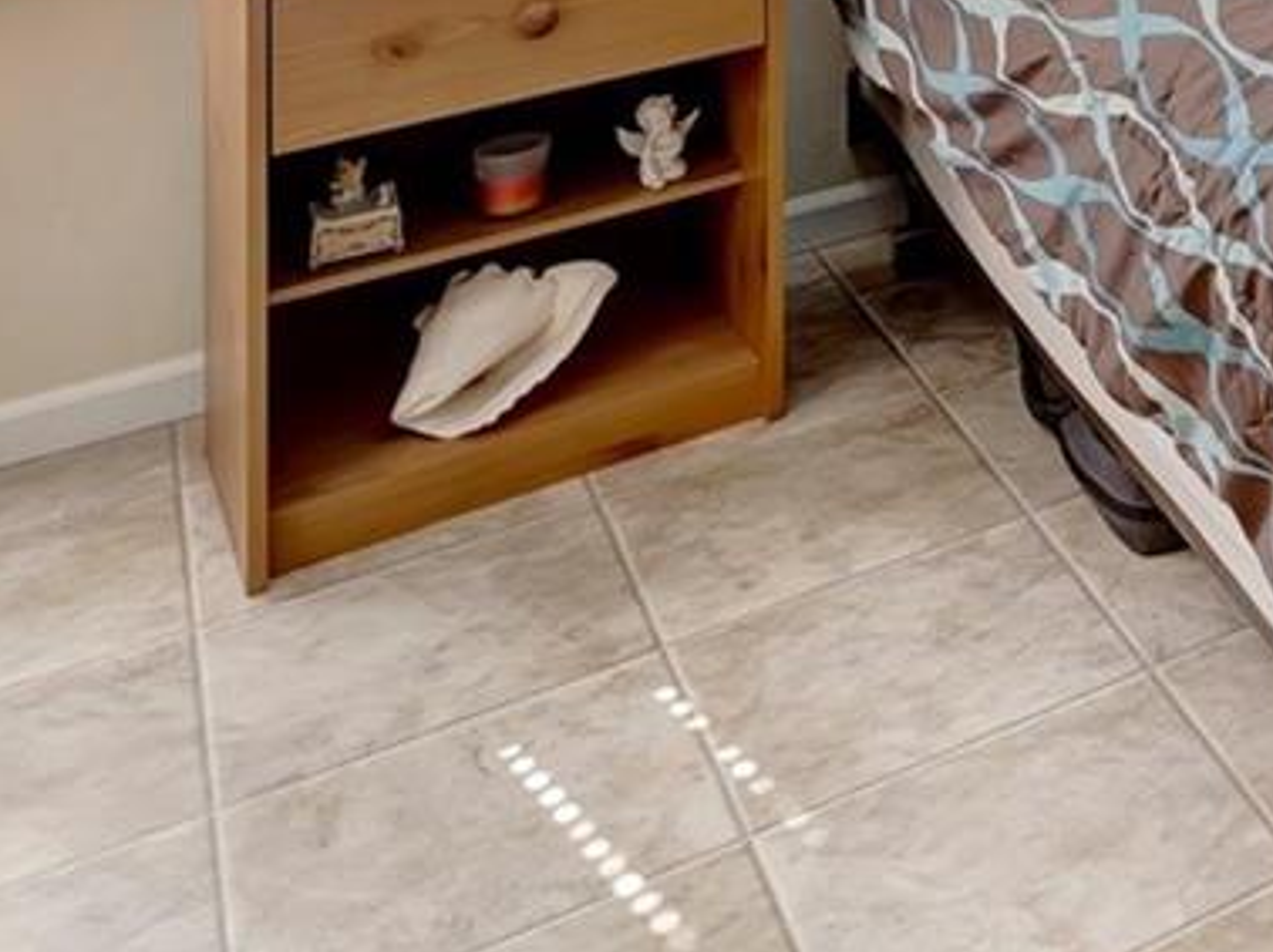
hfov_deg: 24.4
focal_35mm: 57
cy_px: -725
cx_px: 2014
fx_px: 2095
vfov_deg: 19.6
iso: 250
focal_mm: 14
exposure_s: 1/15
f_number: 9
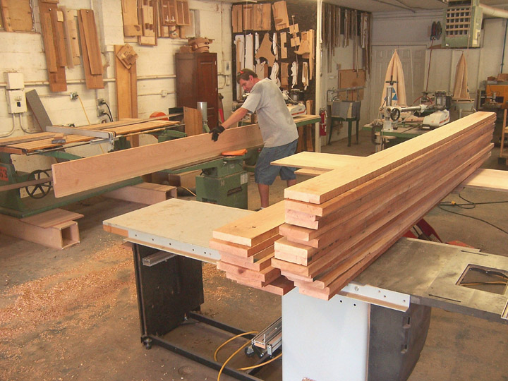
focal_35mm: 33
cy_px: 190
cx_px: 254
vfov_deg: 42.9
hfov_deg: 55.4
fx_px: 484
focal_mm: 5.5
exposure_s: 1/20
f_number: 3.4
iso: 140
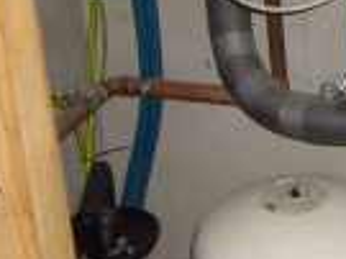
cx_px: 743
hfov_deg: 10.7
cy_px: -95
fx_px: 1658
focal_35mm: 166
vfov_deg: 8.8
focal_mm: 5.8
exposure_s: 1/60
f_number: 2.6
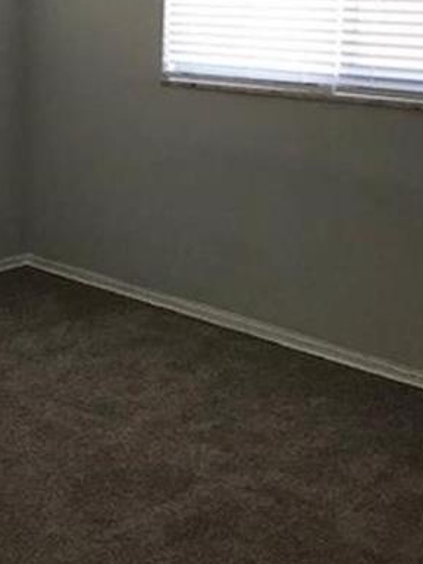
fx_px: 912
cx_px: 93
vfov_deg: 33.7
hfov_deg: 25.7
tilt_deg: -9.8
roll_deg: -0.2
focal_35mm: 56
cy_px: 148
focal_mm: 3.99
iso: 25
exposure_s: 1/30
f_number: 1.8
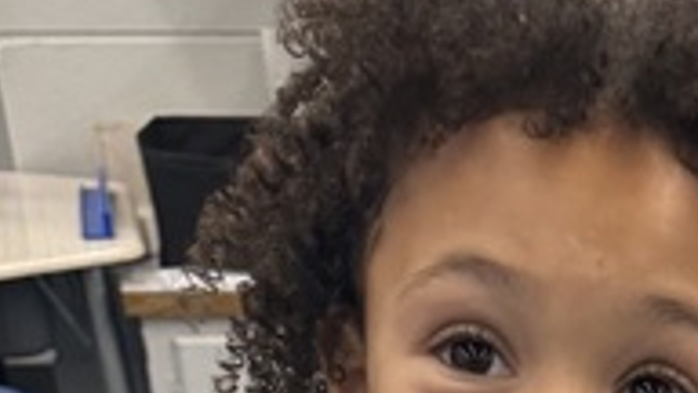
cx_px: 942
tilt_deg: -37.9
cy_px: 1343
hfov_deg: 18.1
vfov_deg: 8.4
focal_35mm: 109
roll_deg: -2.4
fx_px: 2017
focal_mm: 6.76
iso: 160
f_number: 1.78
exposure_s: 1/120
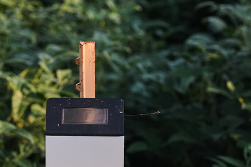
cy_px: 136
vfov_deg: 8.5
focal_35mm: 161
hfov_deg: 12.7
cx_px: 95
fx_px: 1123
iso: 1600
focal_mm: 70
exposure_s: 1/125
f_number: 2.8
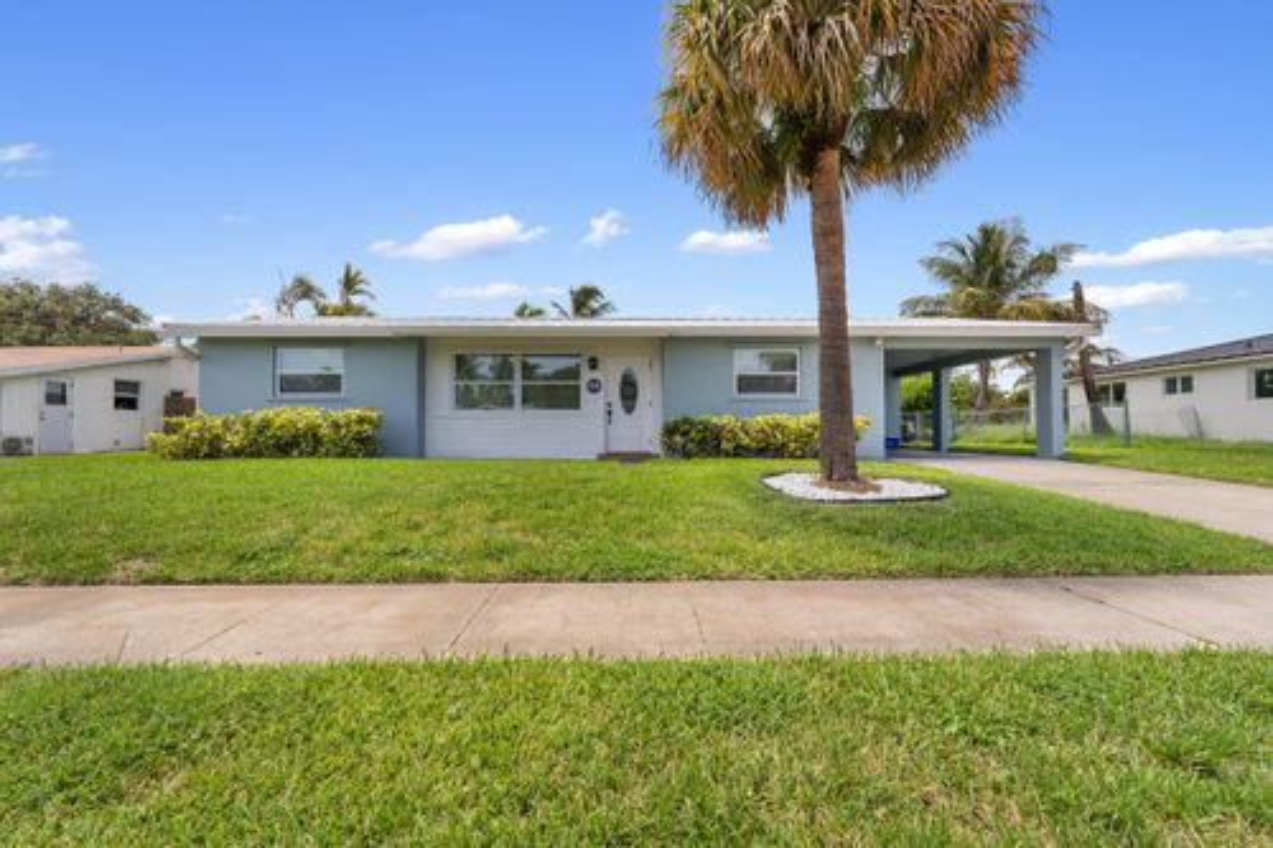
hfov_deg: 104.3
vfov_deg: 81.2
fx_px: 495
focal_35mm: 14
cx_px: 636
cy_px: 424
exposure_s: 1/125
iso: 250
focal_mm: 14
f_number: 9
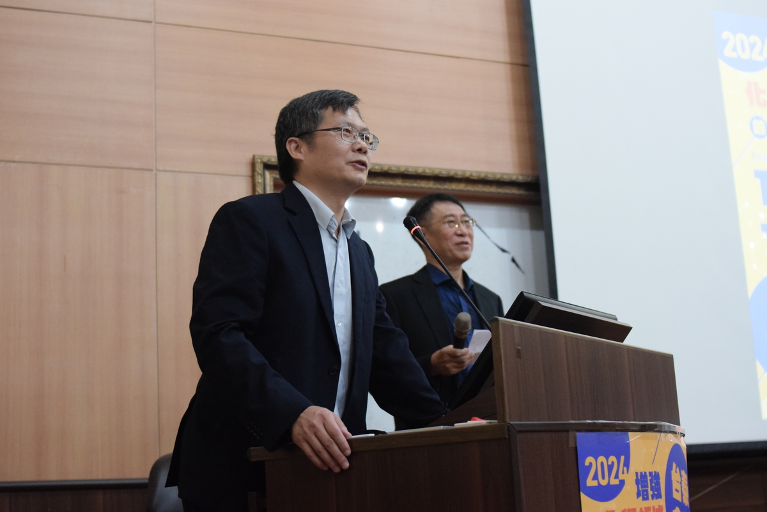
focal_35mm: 52
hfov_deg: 37.9
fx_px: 1118
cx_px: 384
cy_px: 256
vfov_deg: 25.8
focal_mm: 35
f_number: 2
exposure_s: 1/400
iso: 3200
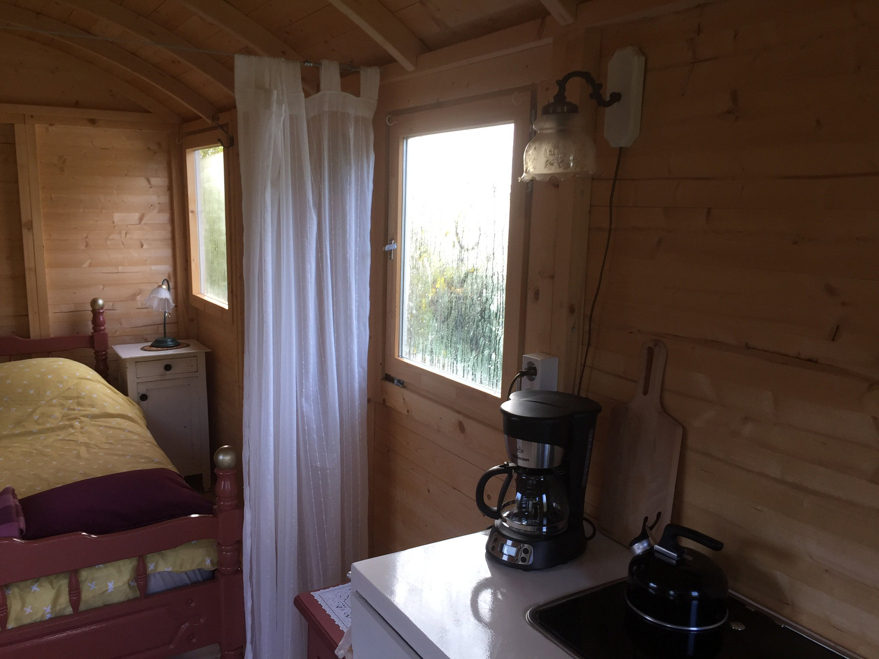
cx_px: 440
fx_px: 736
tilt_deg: -11.2
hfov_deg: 61.7
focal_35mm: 29
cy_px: 330
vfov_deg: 48.2
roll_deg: -2.4
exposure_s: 1/50
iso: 40
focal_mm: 4.15
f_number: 2.2
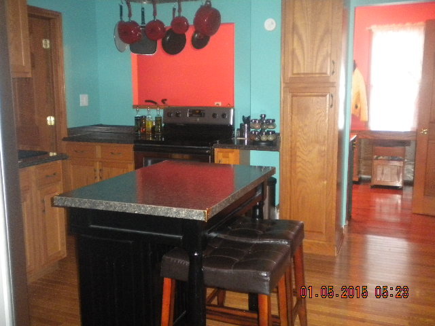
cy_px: 163
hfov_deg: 52.6
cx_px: 218
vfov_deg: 40.7
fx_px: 440
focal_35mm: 35
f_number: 3.1
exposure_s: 1/30
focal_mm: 6.3
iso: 800
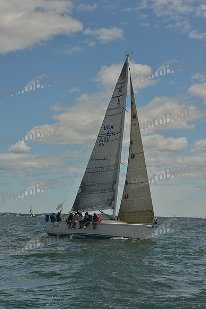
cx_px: 103
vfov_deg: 28.8
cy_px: 154
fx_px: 600
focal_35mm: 70
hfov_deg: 19.5
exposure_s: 1/800
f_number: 9
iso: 400
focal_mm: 70
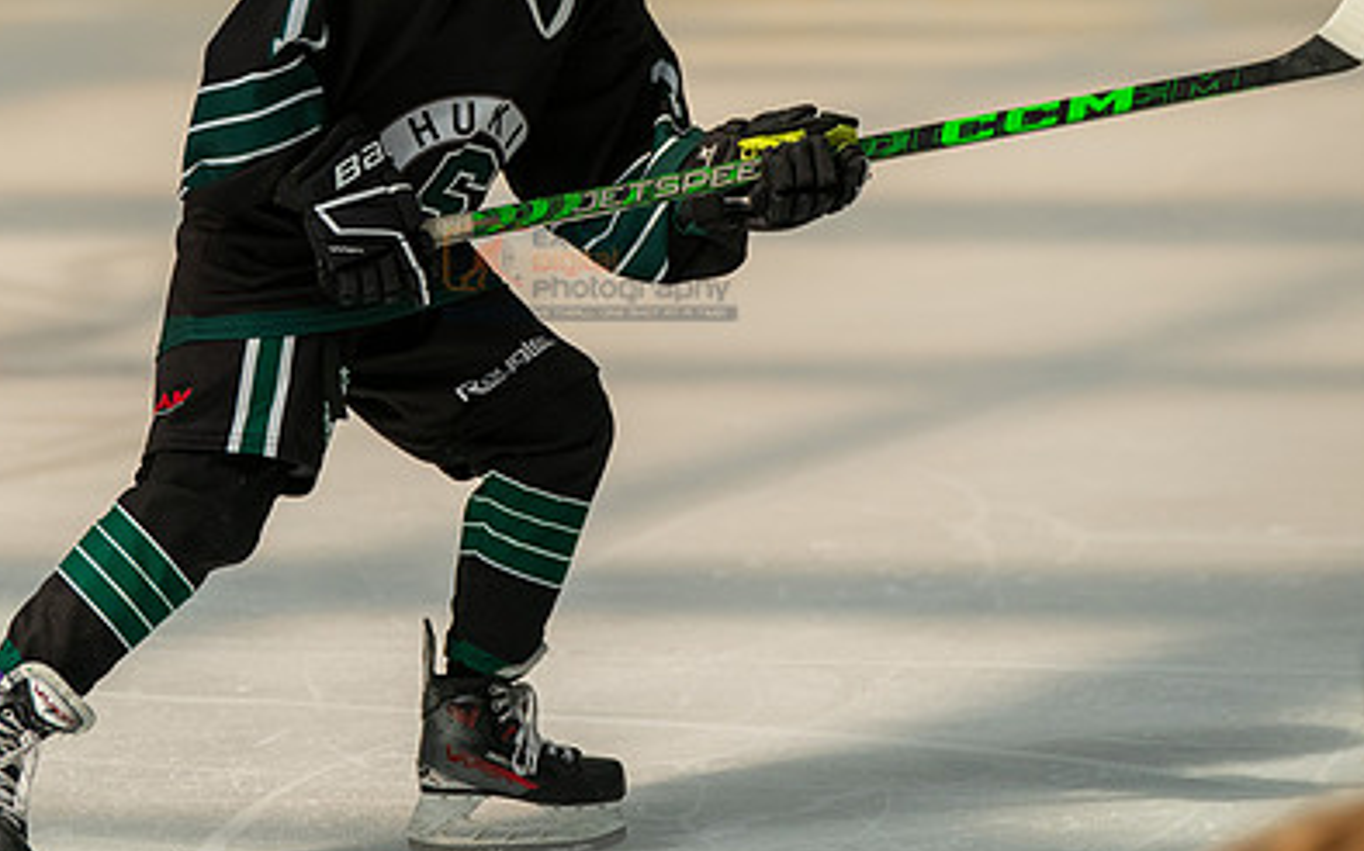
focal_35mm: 428
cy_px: 166
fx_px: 15906
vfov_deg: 3.1
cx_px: 438
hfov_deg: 4.9
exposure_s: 1/5000
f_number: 3.5
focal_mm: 247
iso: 1600
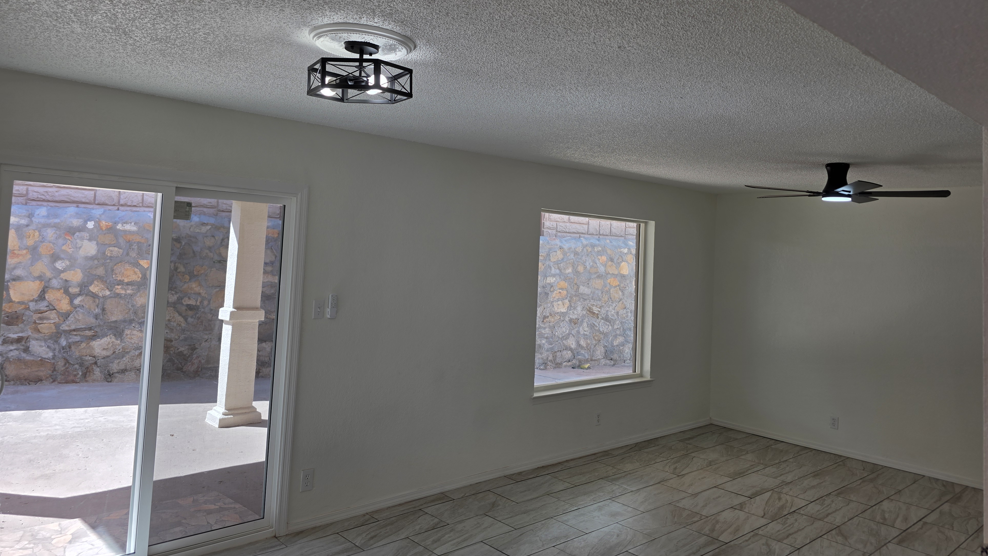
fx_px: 681
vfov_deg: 44.1
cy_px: 217
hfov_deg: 71.9
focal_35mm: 26
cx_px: 508
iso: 12
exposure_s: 1/137
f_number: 1.7
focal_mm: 6.3
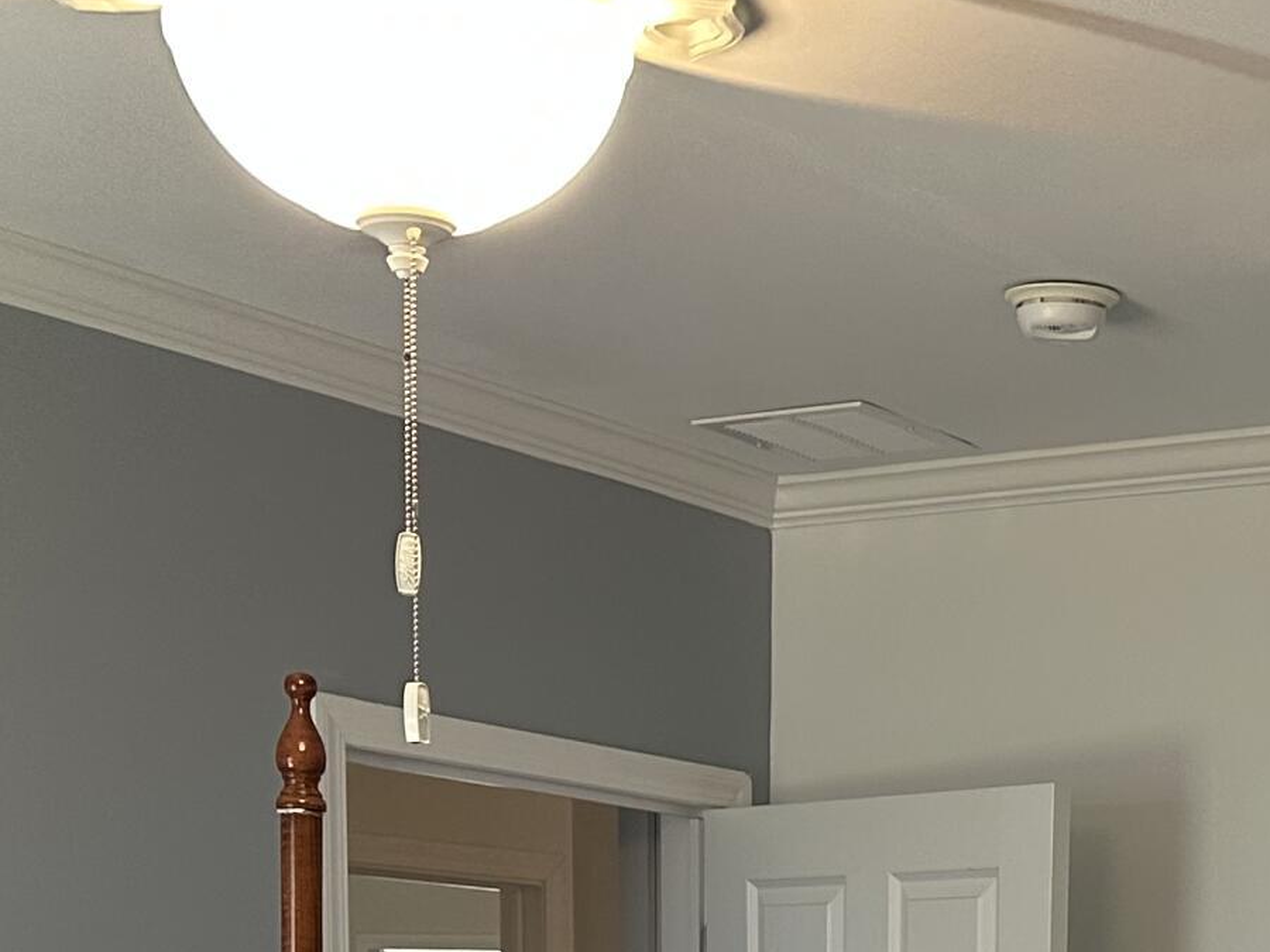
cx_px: 1135
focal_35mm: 80
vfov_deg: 16.8
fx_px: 2935
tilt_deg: -5.3
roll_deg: -1.4
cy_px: 1415
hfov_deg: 23.8
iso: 200
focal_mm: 6.86
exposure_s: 1/120
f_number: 1.78
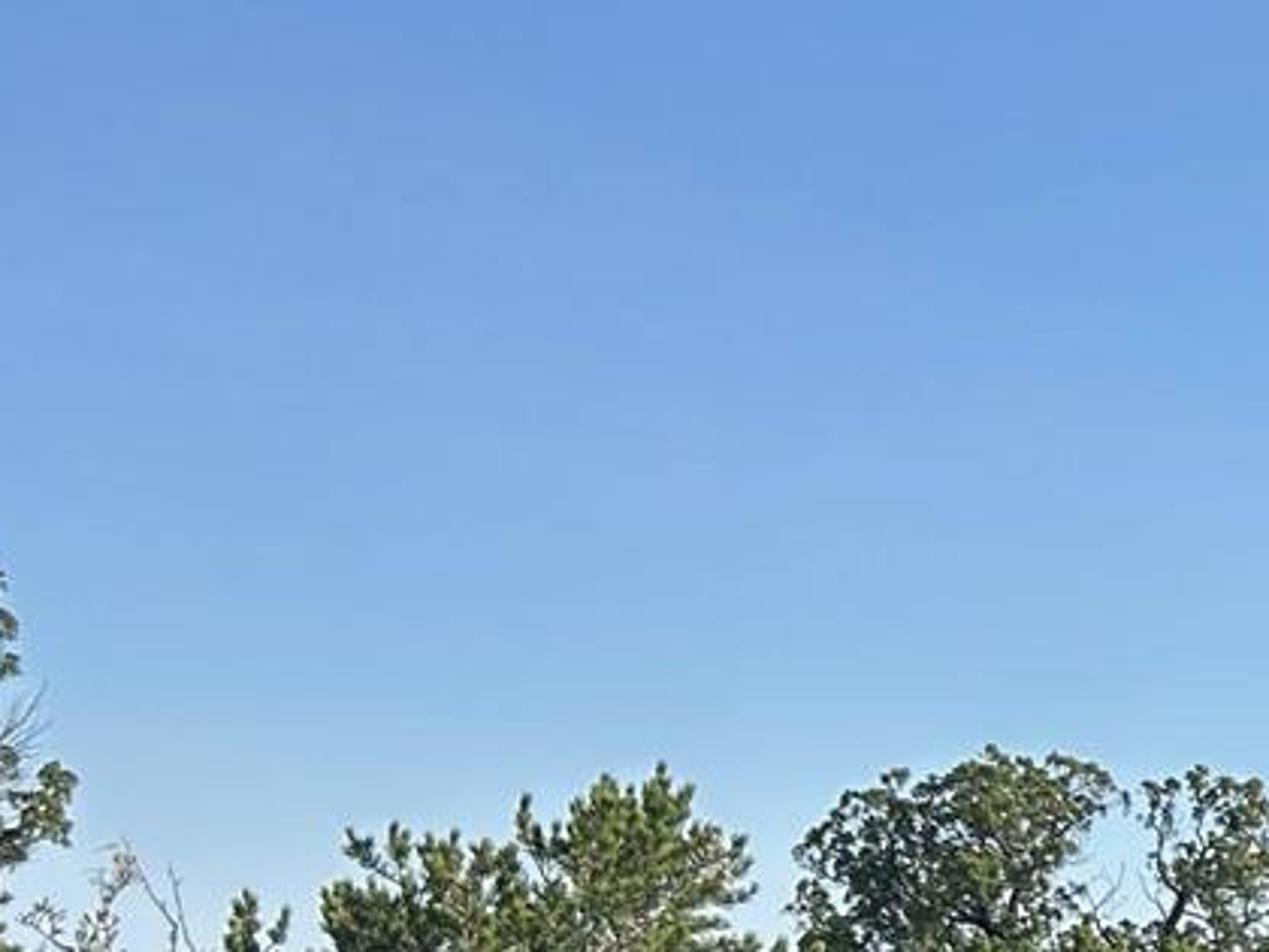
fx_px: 3629
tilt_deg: -2.8
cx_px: 1997
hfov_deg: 17.5
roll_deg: -0.5
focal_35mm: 99
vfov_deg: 13.9
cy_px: 1466
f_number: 1.5
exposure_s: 1/3257
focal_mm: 5.7
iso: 50
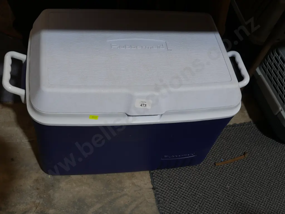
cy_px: 107
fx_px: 346
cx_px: 142
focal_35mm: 42
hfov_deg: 44.8
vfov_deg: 34.4
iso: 320
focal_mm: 21
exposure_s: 1/60
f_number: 5.6
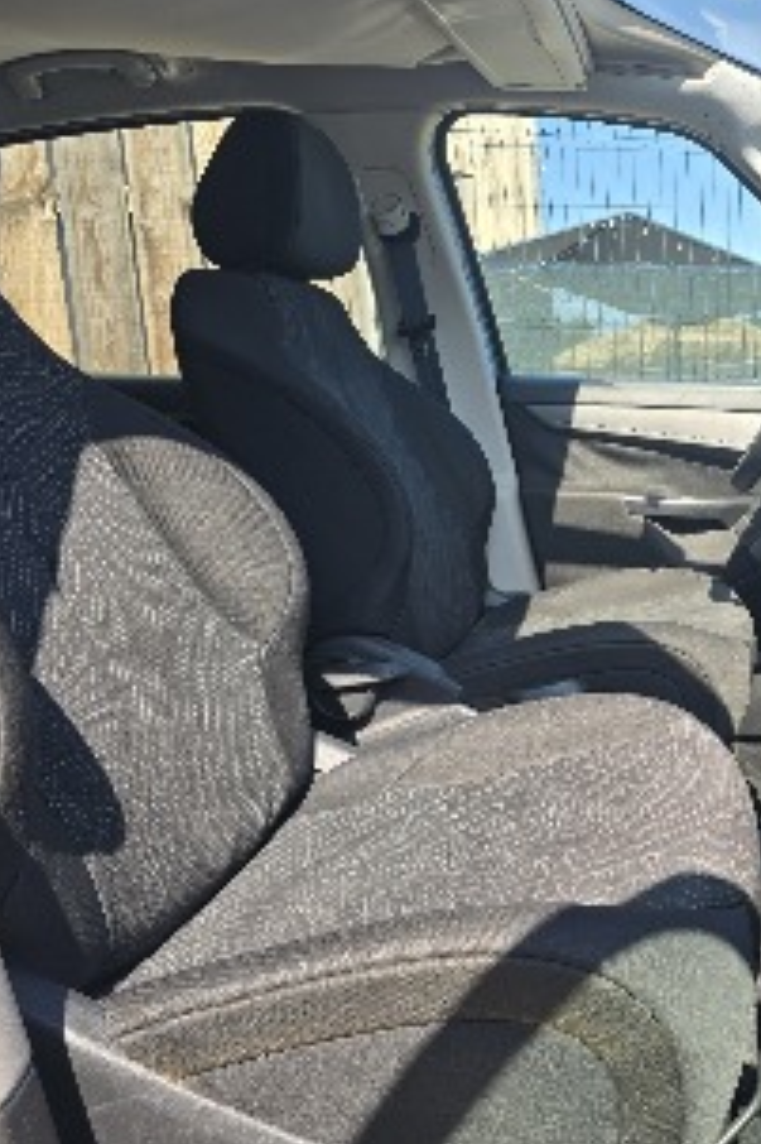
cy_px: 568
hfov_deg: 37.9
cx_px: 647
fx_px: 1047
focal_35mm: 33
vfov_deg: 57.2
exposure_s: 1/231
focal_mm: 6.3
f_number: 1.7
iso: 12
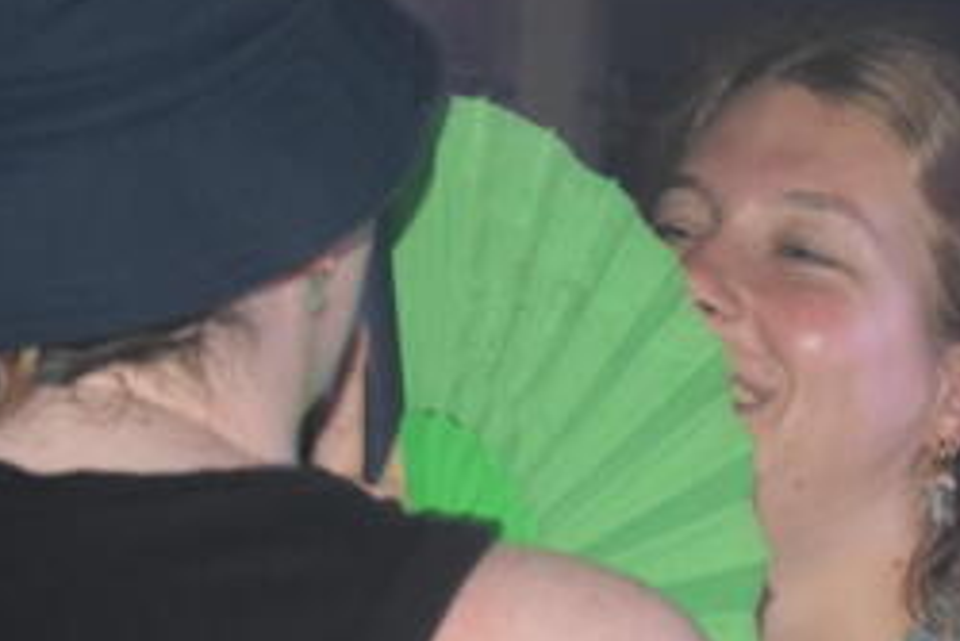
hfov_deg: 13.1
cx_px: 822
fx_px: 4162
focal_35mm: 156
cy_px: 367
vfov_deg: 8.8
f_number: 5.6
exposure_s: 1/60
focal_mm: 52
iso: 3200
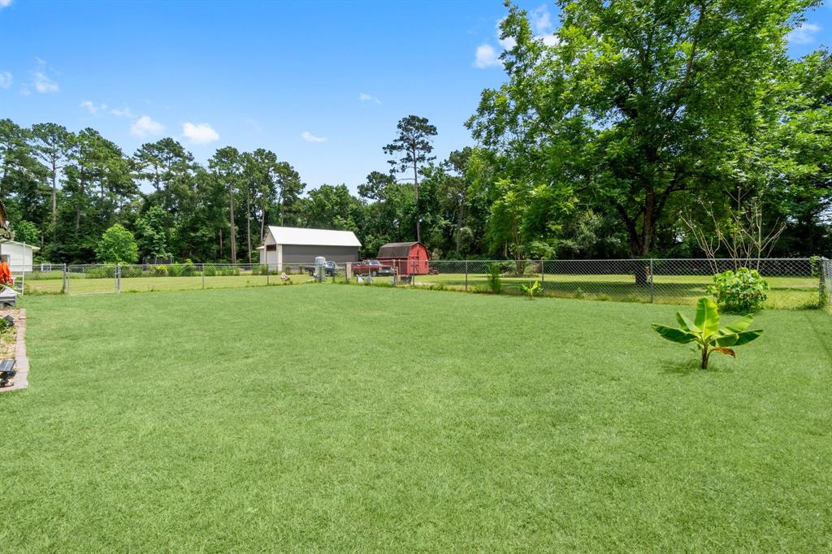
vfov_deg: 77.3
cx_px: 416
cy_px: 277
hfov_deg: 100.4
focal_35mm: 15
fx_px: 347
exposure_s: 1/200
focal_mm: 10
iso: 800
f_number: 9
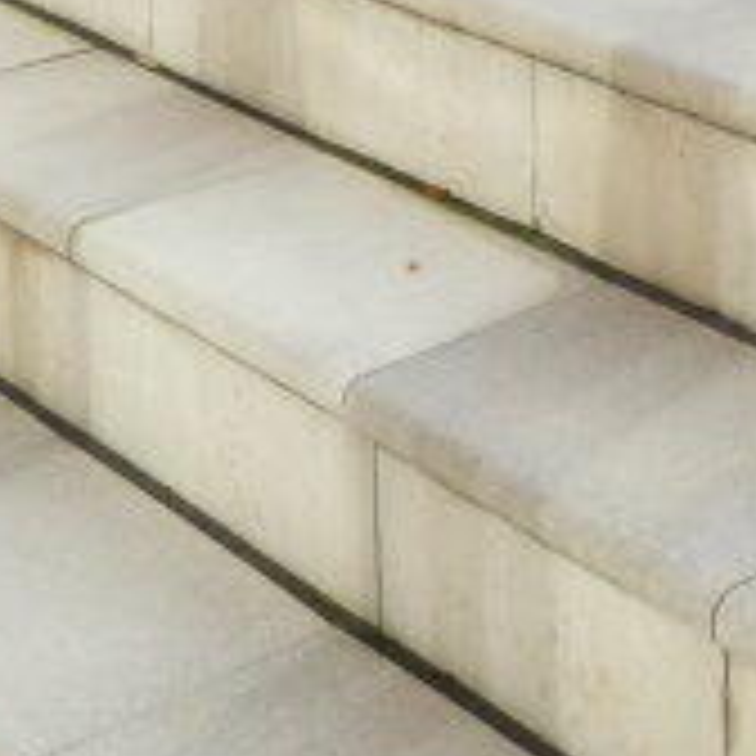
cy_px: -639
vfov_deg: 14.6
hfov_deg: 16.8
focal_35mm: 103
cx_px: 560
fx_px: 2545
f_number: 2.8
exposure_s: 1/500
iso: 80
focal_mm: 3.6
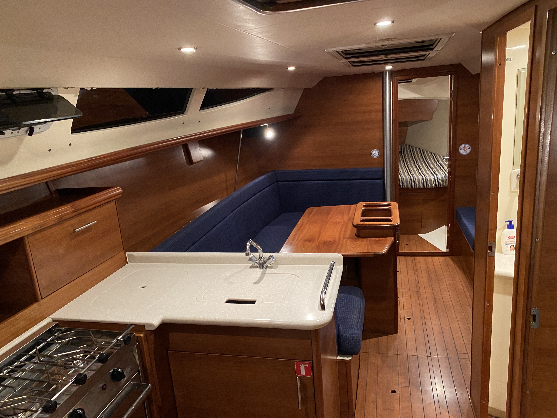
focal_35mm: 26
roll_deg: +4.8
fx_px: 418
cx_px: 278
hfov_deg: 67.3
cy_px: 209
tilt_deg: -15.8
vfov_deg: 53.1
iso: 640
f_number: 1.8
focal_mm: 4.25
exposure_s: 1/31
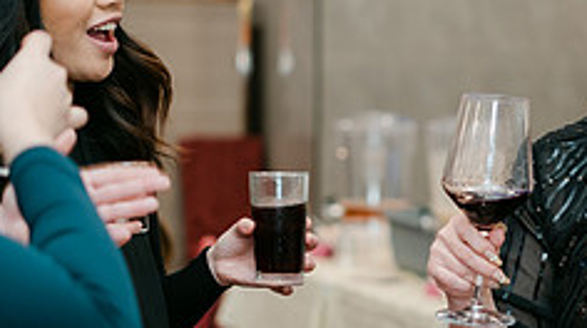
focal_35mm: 129
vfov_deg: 9.4
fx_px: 2005
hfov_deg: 16.4
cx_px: 540
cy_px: 220
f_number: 1.4
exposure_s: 1/160
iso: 200
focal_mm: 33
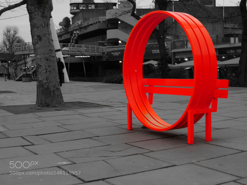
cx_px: 124
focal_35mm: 50
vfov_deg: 29.1
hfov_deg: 38.2
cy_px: 92
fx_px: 357
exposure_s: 1/6
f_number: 11
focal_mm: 25
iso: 125
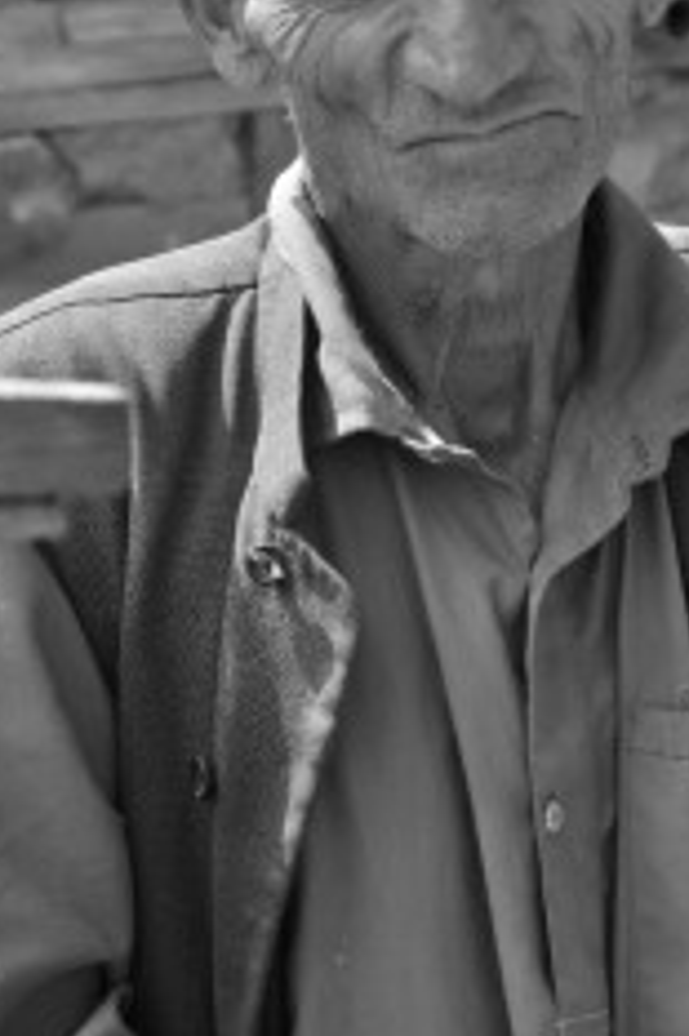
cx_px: 347
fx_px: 4078
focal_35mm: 142
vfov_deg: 14.4
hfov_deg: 9.7
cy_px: 187
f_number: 8
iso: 200
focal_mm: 55
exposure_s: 1/250
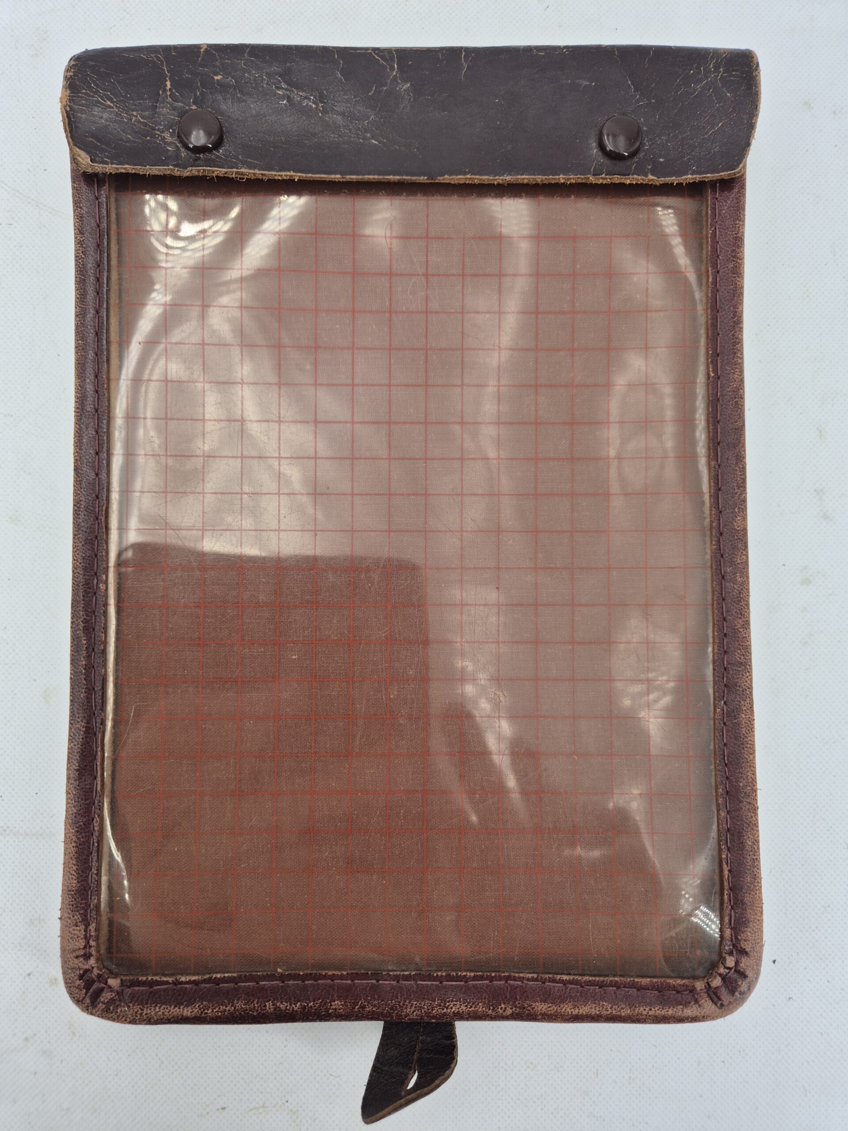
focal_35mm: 23
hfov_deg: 58.9
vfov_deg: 73.9
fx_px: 751
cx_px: 424
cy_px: 566
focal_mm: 5.4
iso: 25
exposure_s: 1/334
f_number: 1.8
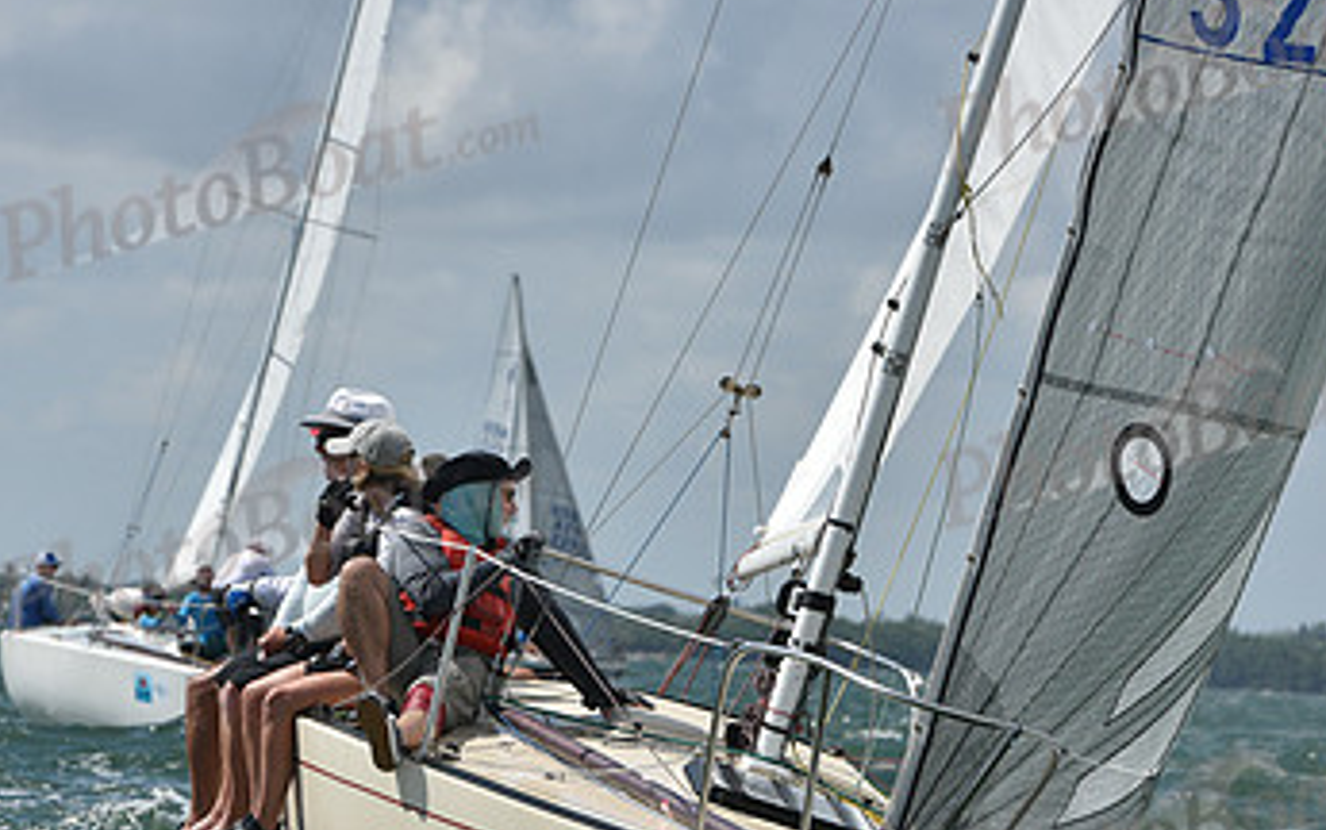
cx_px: 742
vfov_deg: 4.4
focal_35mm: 300
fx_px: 10847
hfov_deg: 7.0
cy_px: 682
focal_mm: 175
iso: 250
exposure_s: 1/1250
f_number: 9
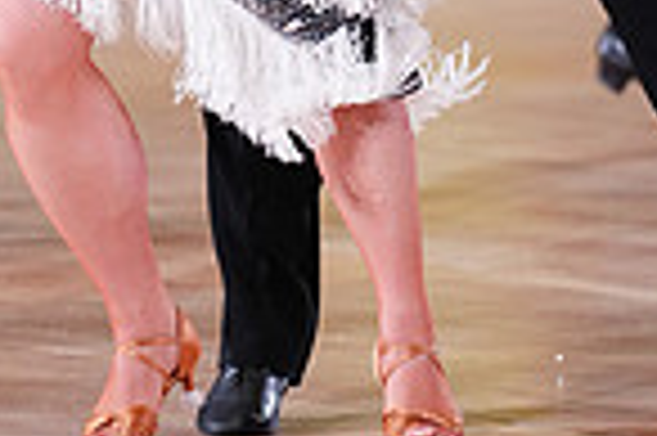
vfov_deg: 2.2
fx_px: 11594
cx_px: 146
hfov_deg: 3.2
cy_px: -283
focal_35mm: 636
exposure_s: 1/400
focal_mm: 160
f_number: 2.8
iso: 2000
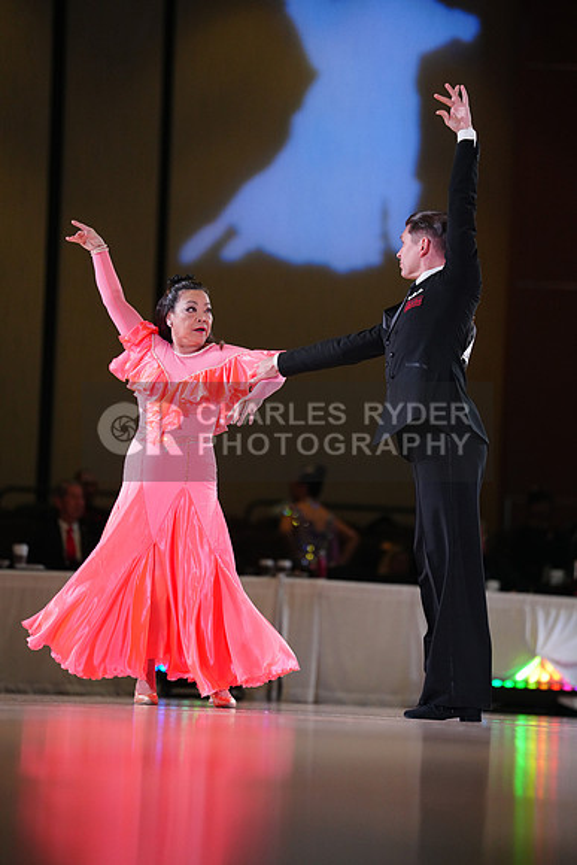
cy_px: 432
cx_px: 288
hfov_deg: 6.9
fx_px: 4805
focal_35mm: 200
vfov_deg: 10.3
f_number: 2.8
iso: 2000
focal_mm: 200
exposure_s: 1/400
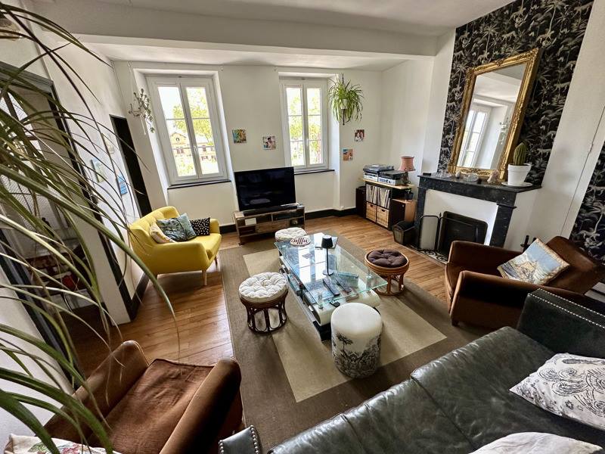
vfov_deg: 85.7
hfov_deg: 102.1
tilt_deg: -20.6
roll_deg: +3.5
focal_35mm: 14
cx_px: 302
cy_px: 227
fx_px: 245
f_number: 2.2
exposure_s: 1/99
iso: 200
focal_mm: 2.22
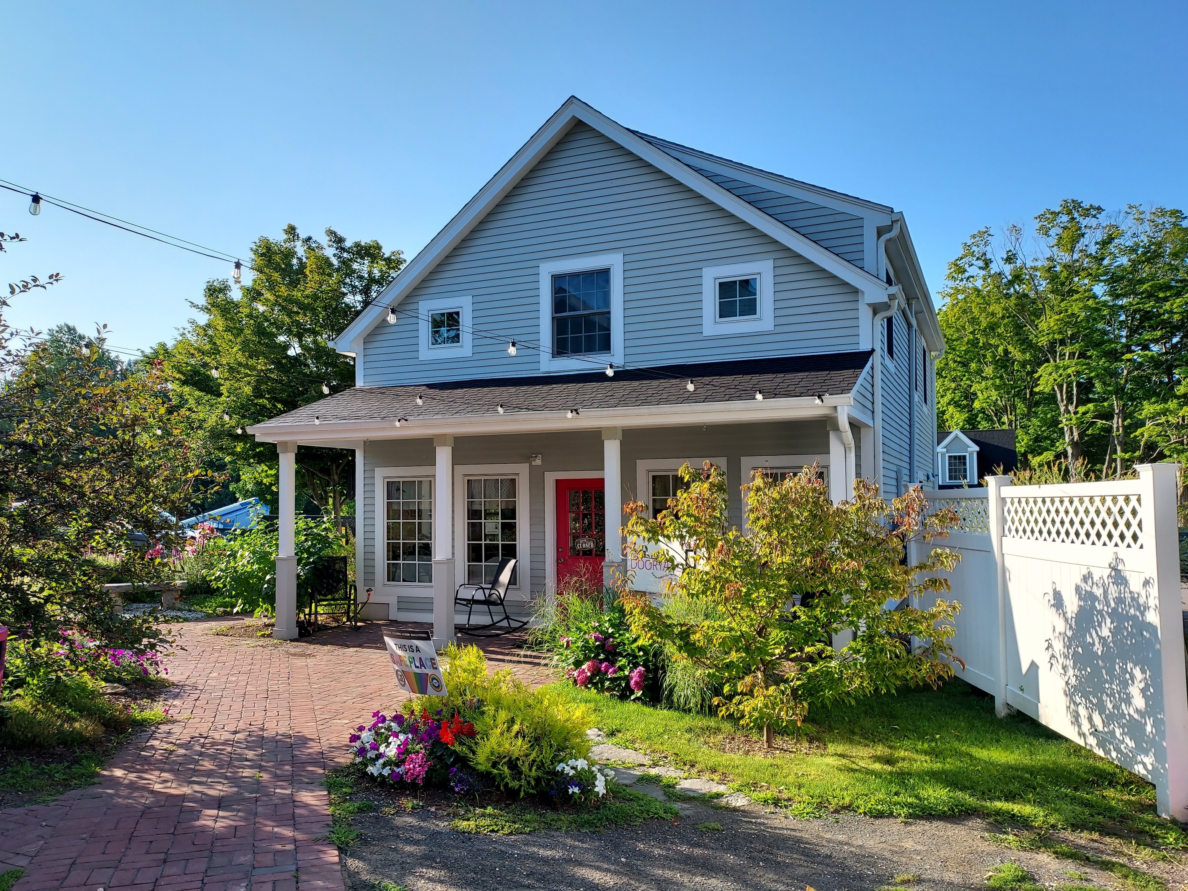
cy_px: 464
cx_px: 575
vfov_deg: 53.0
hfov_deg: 67.3
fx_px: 892
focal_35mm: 26
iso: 40
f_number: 1.8
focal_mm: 4.6
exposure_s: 1/453
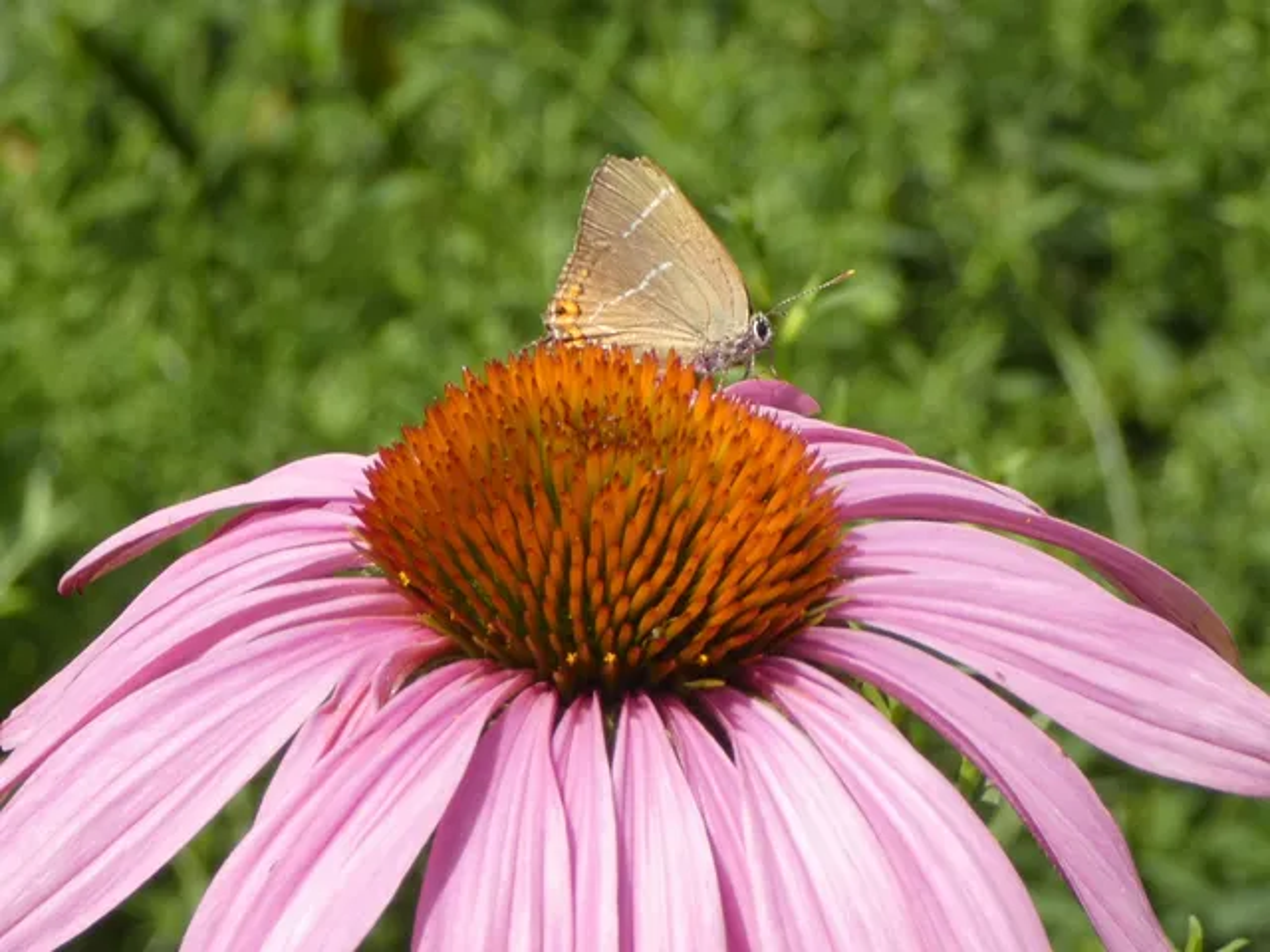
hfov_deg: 16.8
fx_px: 4293
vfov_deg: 12.7
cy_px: 476
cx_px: 635
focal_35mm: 117
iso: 80
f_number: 5.1
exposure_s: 1/125
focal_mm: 21
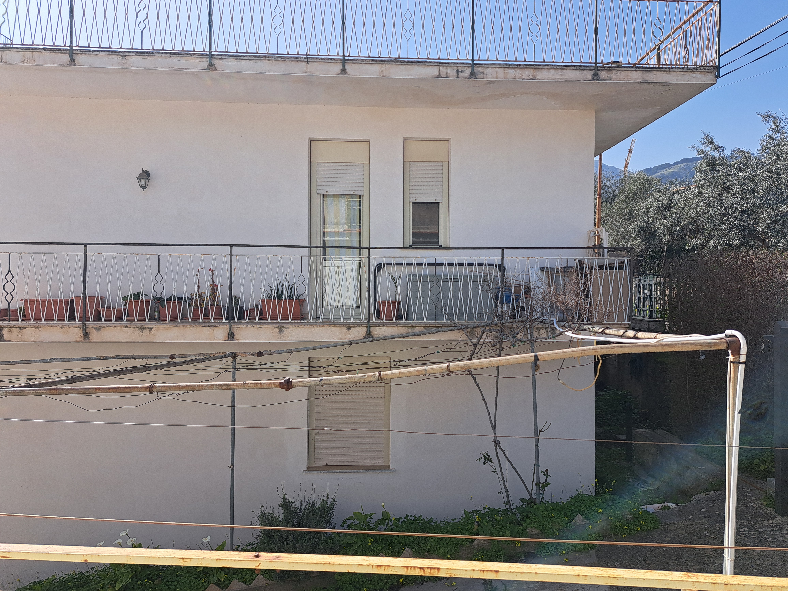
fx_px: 546
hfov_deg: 71.6
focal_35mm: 24
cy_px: 296
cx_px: 394
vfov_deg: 56.8
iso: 50
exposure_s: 1/1222
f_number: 1.8
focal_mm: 5.23
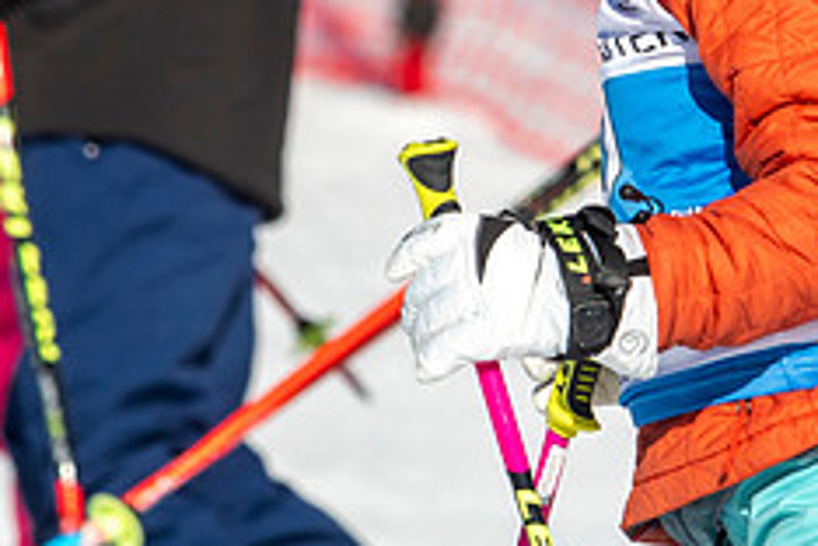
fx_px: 61027
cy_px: -70
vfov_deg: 0.5
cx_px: 588
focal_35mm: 2686
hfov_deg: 0.8
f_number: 8
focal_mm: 550
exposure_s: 1/2000
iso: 320
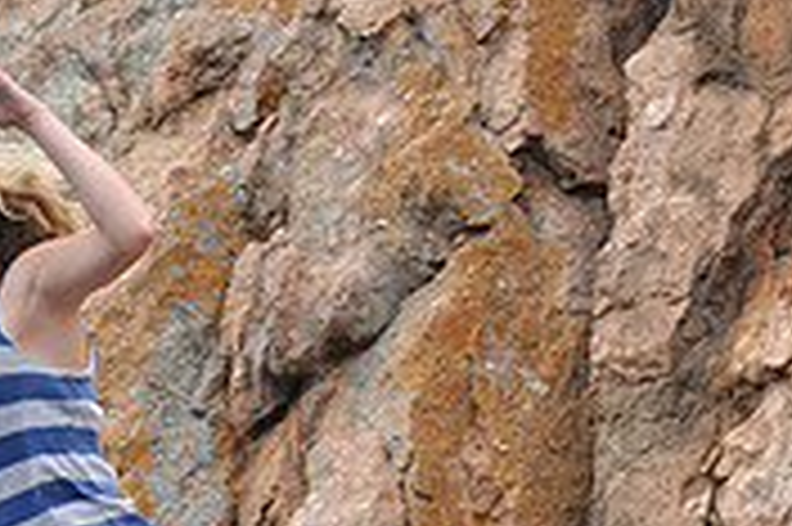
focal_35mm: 346
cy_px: 681
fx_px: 7605
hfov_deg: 5.9
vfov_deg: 4.0
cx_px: -180
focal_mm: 70
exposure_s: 1/1600
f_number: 6.3
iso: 640
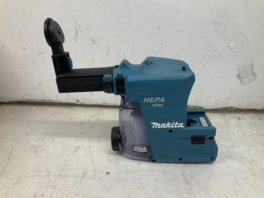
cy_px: 99
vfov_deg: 48.2
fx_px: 221
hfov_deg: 61.7
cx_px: 132
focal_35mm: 29
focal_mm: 3
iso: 40
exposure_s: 1/120
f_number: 1.8
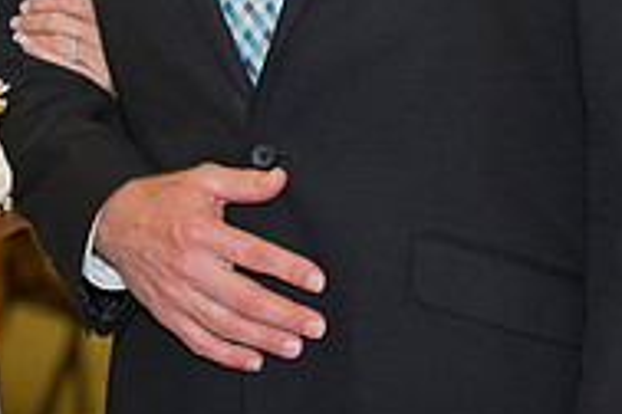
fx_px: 3714
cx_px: 63
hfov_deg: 9.5
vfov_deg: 6.3
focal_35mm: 215
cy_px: -194
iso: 1600
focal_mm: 70
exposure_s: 1/100
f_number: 2.8
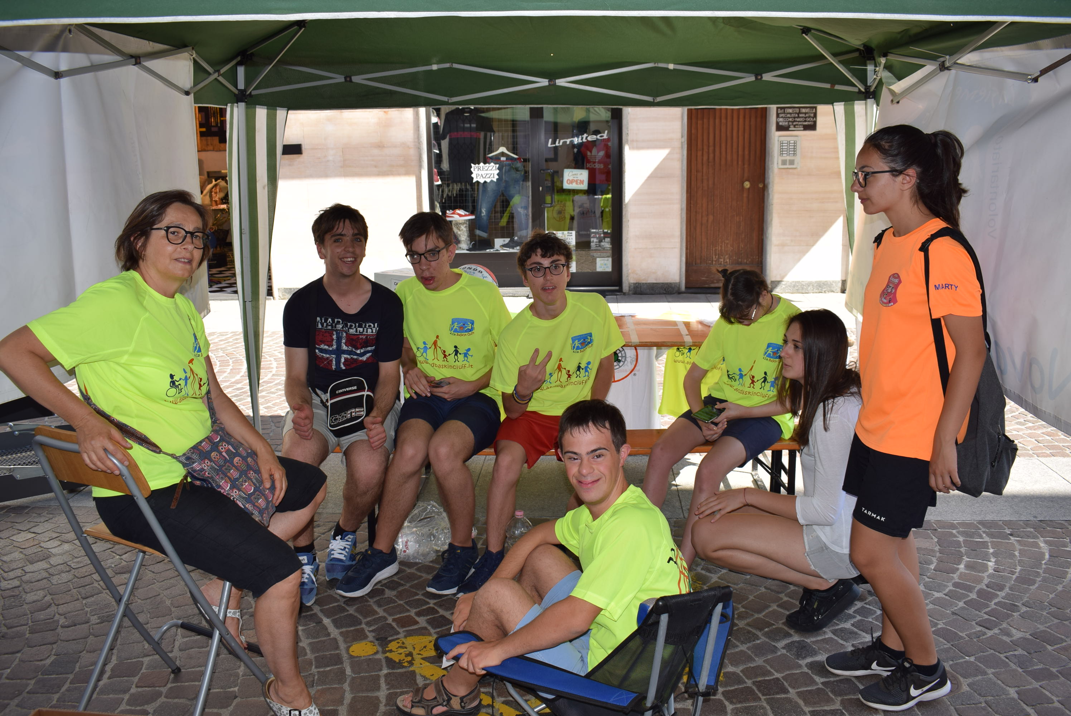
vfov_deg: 43.7
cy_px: 358
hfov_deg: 61.9
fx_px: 893
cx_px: 536
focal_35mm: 30
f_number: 5.6
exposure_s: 1/125
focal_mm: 20
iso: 110
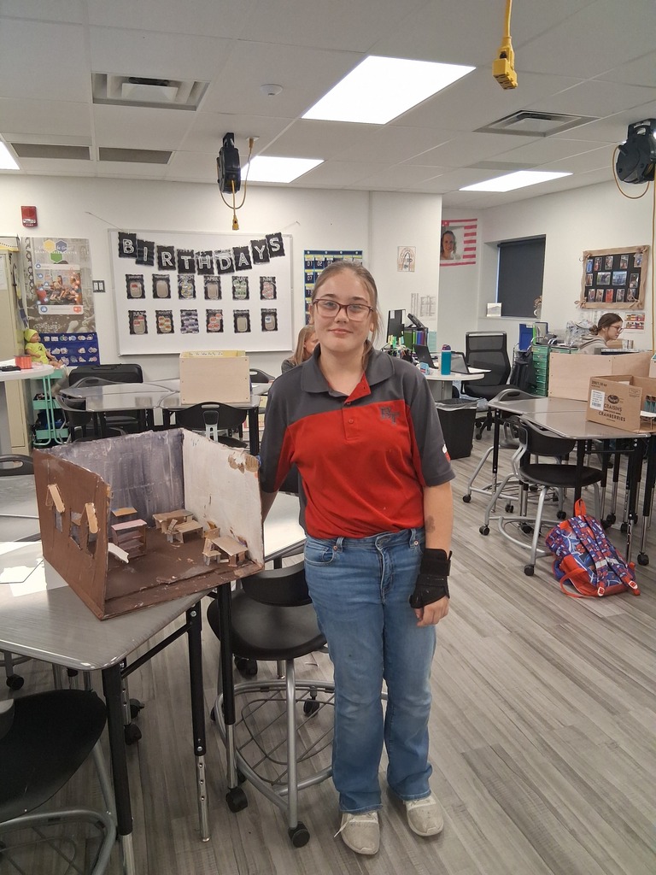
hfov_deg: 53.1
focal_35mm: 26
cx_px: 328
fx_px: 657
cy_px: 438
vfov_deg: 67.3
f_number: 1.8
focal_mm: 3.98
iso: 250
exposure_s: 1/120
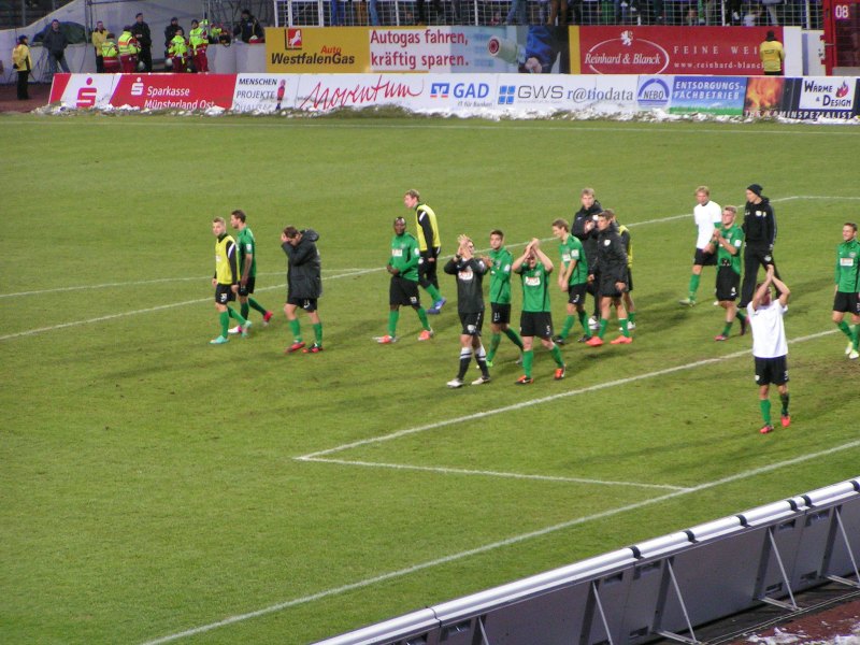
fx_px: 4472
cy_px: 322
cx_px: 430
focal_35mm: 180
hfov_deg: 11.0
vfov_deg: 8.2
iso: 200
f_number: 3.5
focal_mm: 27.5
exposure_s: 1/80
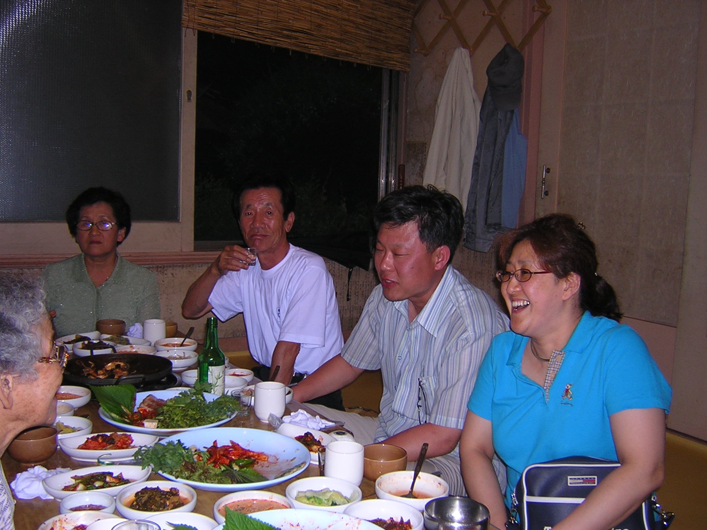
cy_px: 265
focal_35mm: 36
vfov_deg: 39.7
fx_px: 735
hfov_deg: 51.4
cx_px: 354
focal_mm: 4.7
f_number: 2.6
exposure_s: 1/60.1
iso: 116
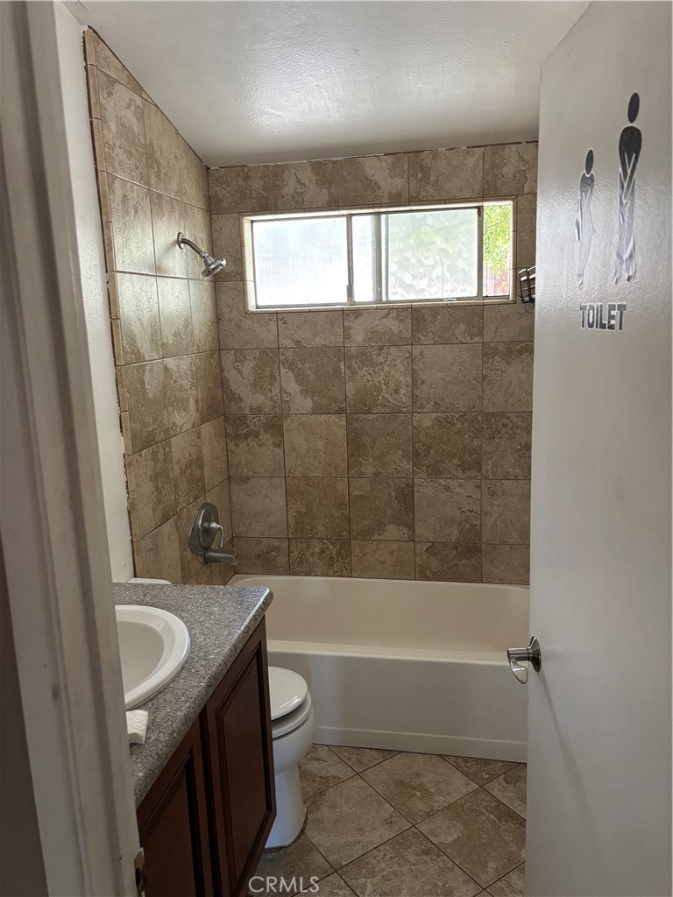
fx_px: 674
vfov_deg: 67.3
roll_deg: +2.2
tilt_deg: -11.6
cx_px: 336
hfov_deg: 53.1
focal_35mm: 26
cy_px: 448
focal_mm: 5.96
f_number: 1.6
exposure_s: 1/60
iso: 400
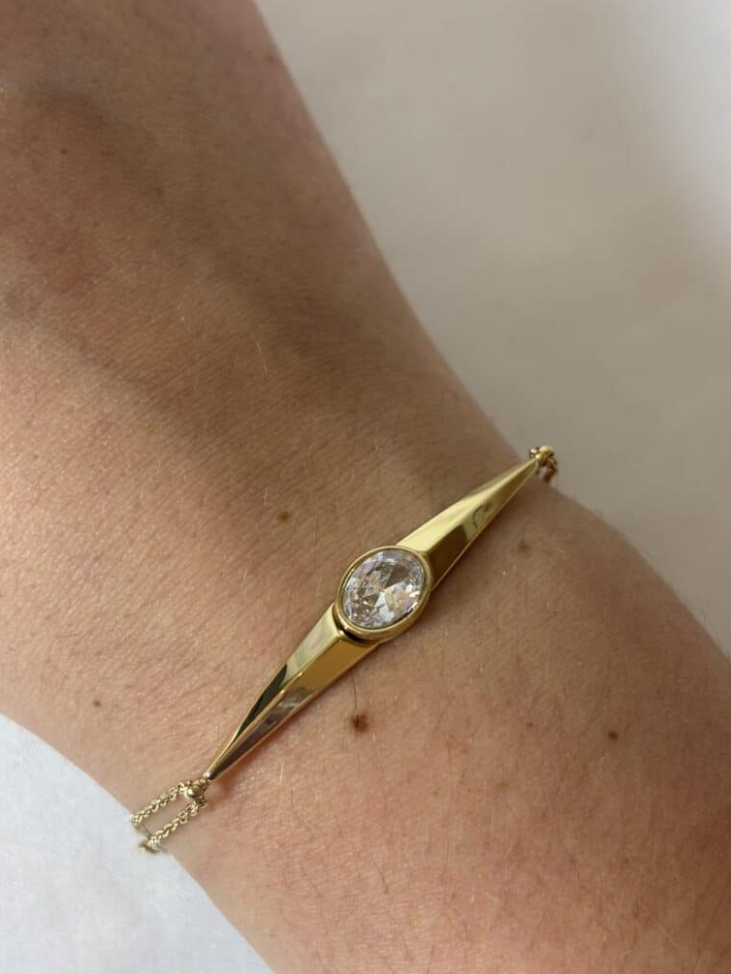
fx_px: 1492
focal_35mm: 53
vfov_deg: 36.2
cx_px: 370
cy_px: 492
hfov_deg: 27.5
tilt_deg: -76.3
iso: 50
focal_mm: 5.96
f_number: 1.6
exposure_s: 1/100
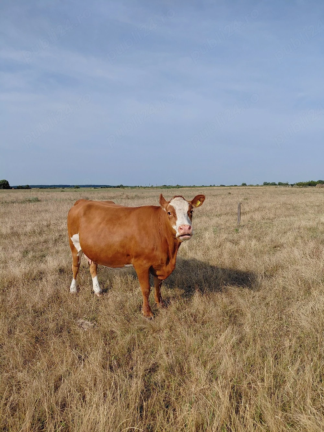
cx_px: 162
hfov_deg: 54.9
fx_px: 312
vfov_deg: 69.4
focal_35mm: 25
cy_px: 216
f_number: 1.8
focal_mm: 4.69
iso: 50
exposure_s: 1/5000
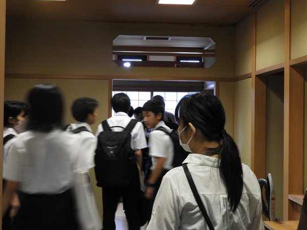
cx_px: 154
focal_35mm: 58
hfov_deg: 33.2
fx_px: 514
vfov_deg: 25.2
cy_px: 105
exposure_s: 1/15
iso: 400
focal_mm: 9
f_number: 4
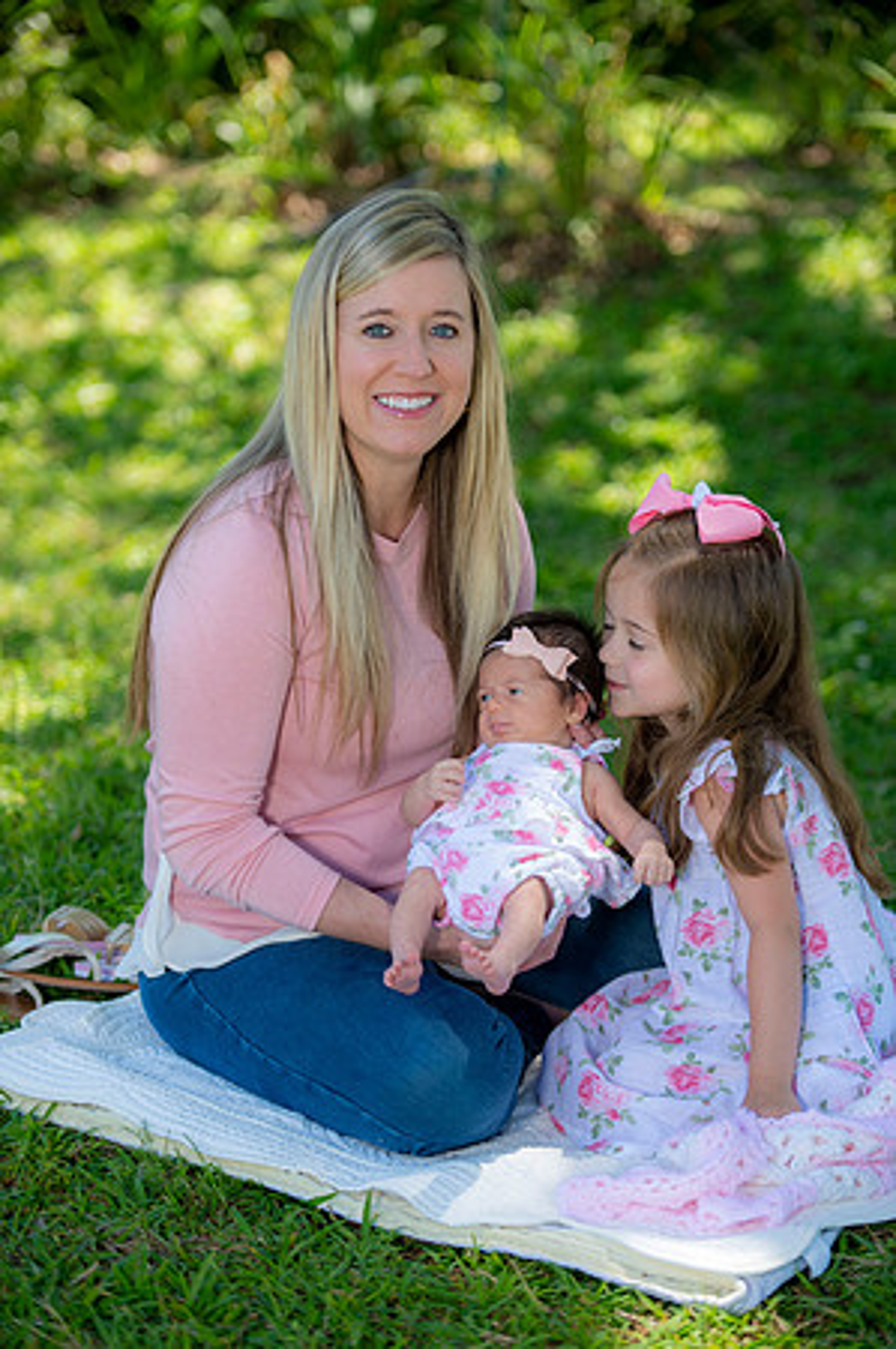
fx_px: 4116
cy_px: 674
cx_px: 448
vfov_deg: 18.6
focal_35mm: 110
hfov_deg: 12.4
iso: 100
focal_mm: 110
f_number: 2.8
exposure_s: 1/250
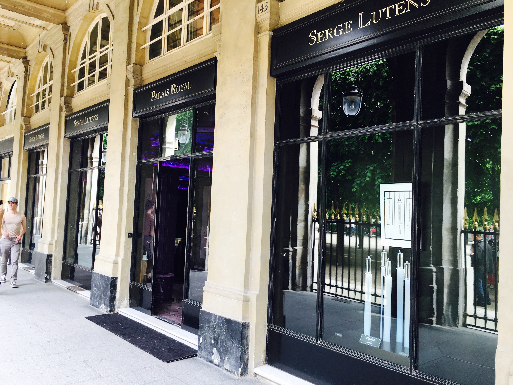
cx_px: 256
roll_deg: -2.5
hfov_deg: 61.7
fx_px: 430
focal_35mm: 29
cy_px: 192
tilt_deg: +4.6
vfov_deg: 48.2
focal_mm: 4.15
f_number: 2.2
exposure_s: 1/50
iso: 25
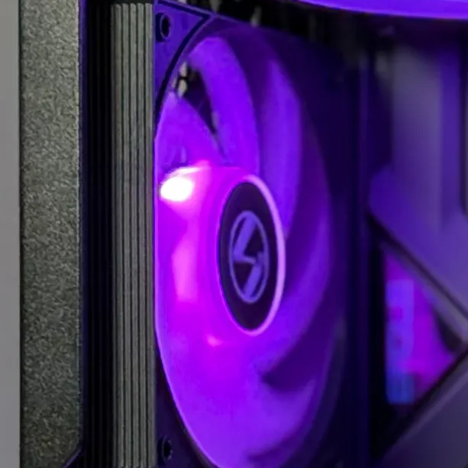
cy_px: 528
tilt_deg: +1.7
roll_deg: -0.3
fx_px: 4268
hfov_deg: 6.1
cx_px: 983
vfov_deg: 6.2
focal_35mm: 279
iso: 100
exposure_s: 1/60
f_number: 1.78
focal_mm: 6.76
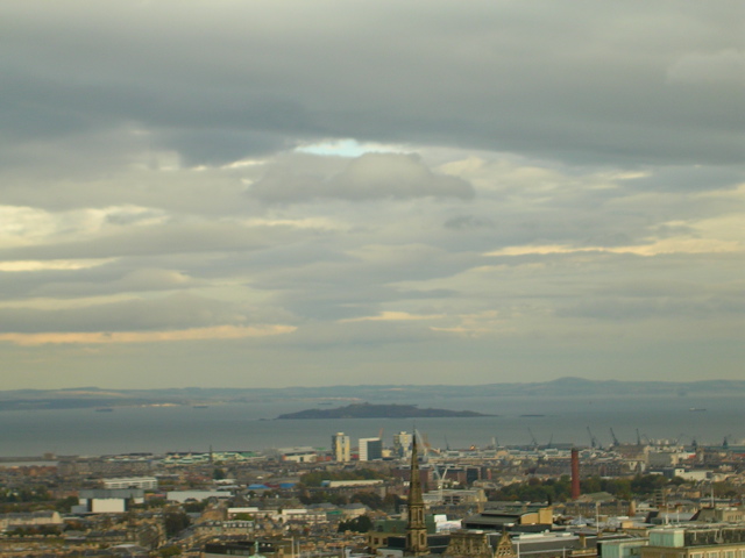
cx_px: 372
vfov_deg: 12.9
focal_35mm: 115
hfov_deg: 17.1
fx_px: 2475
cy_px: 279
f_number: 4.9
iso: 50
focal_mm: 17.4
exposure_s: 1/206
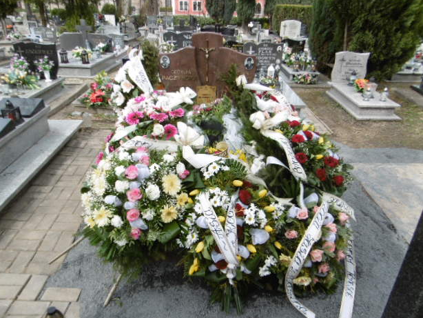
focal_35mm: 25
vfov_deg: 54.9
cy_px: 163
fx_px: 306
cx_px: 215
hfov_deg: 69.4
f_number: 3.1
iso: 100
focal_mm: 4.3
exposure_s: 1/320
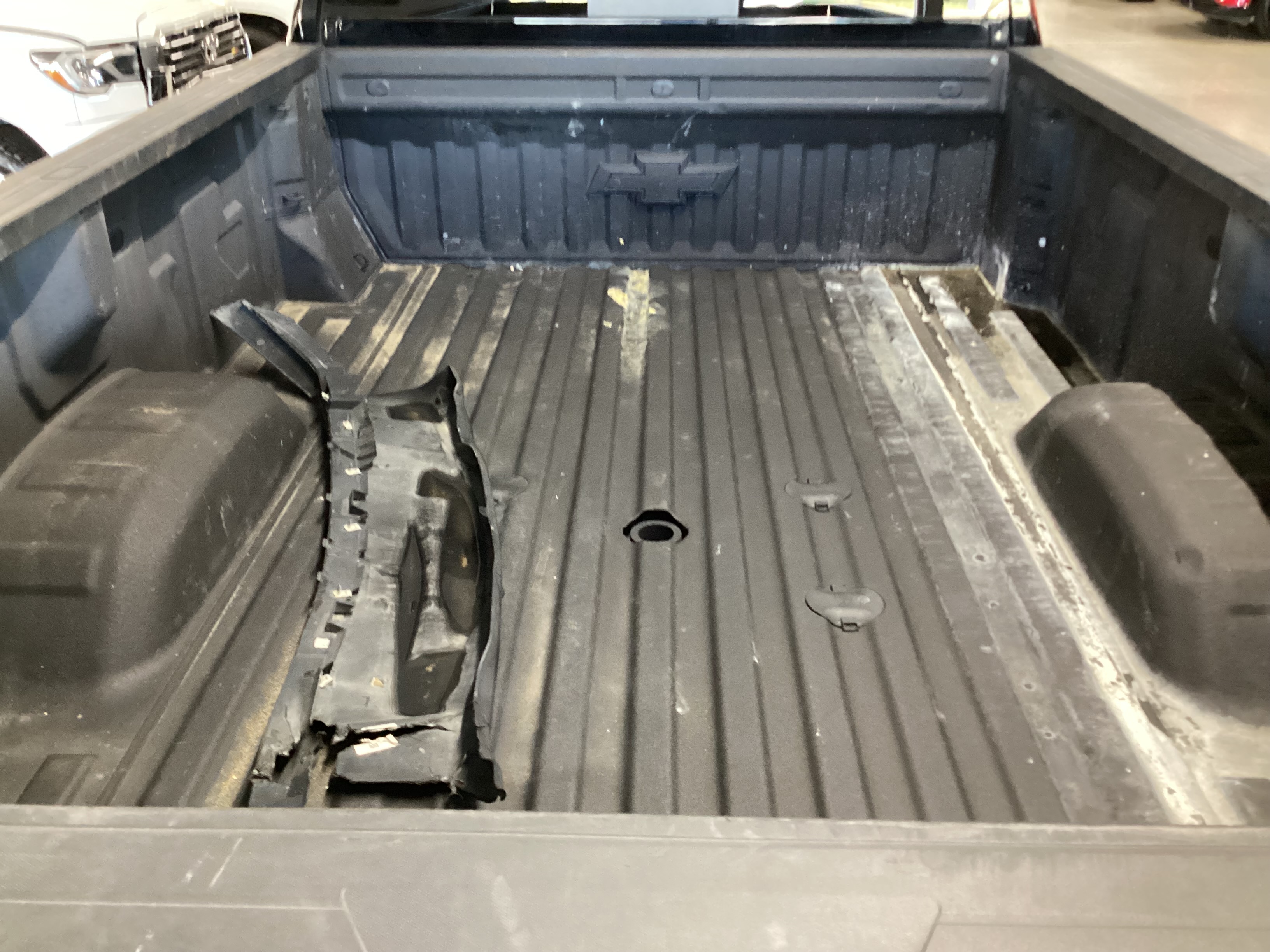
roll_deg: +0.5
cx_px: 635
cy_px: 476
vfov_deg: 45.4
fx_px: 1137
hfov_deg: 58.4
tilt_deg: -30.3
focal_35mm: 31
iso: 400
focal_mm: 3.3
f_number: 2.4
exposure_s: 1/33
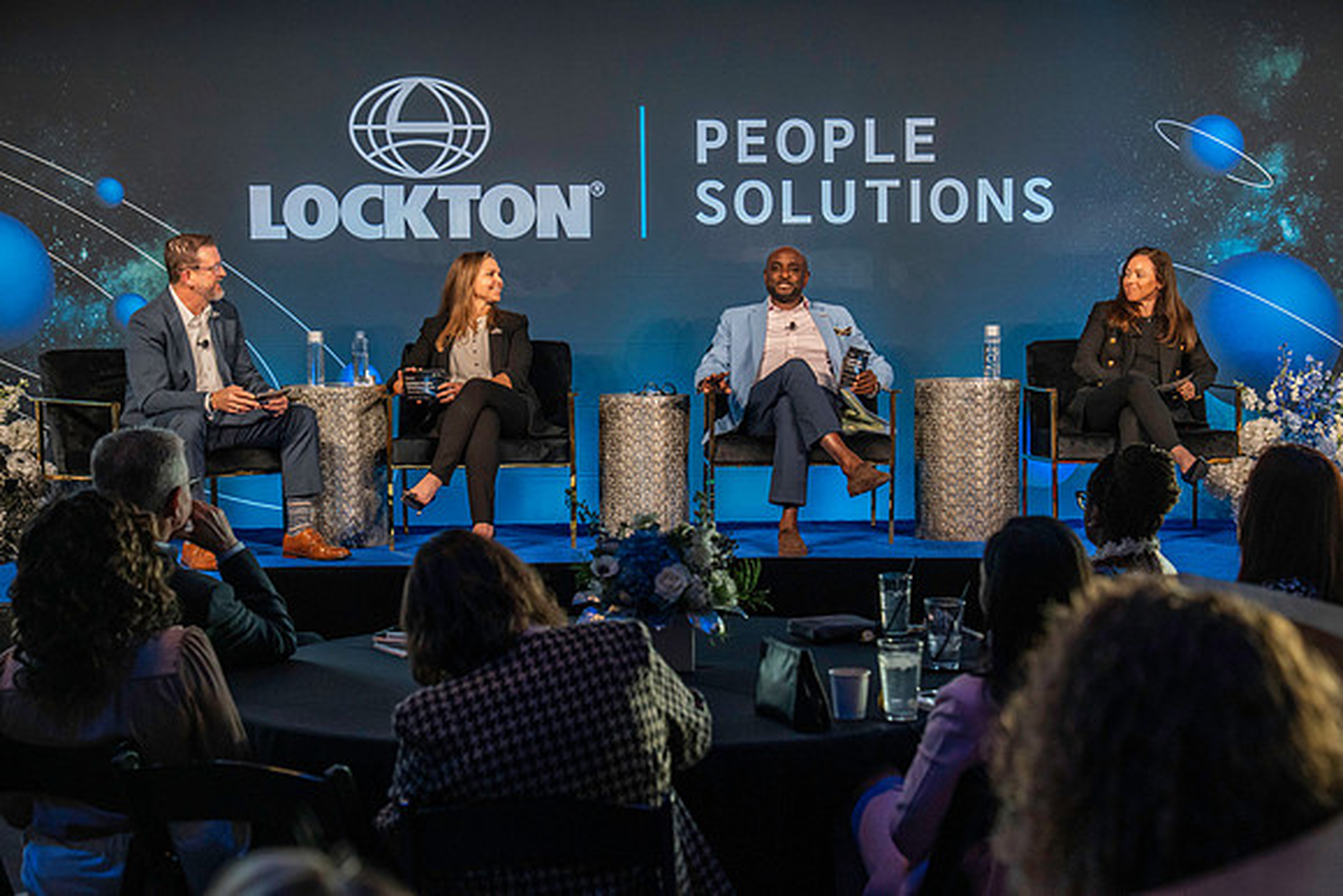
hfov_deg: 31.2
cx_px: 687
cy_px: 438
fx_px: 2403
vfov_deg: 21.1
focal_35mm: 64
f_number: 4.5
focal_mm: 63
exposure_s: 1/200
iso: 4000
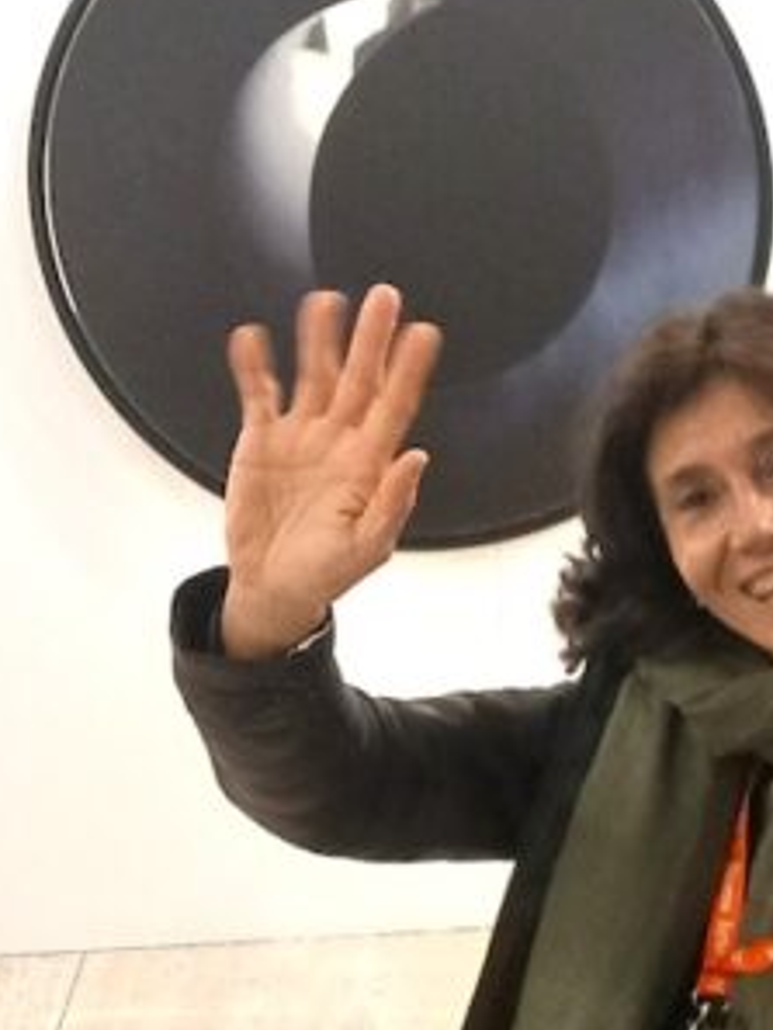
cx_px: 1030
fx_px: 2767
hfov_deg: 15.1
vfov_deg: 21.0
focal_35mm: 93
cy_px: 617
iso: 250
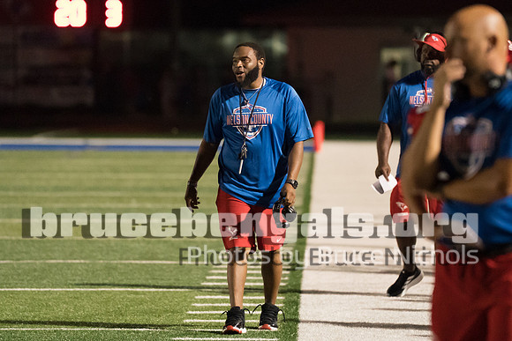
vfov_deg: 4.4
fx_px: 4471
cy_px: 110
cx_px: 254
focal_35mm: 314
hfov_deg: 6.6
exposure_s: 1/1250
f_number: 2.8
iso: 12800
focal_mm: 200
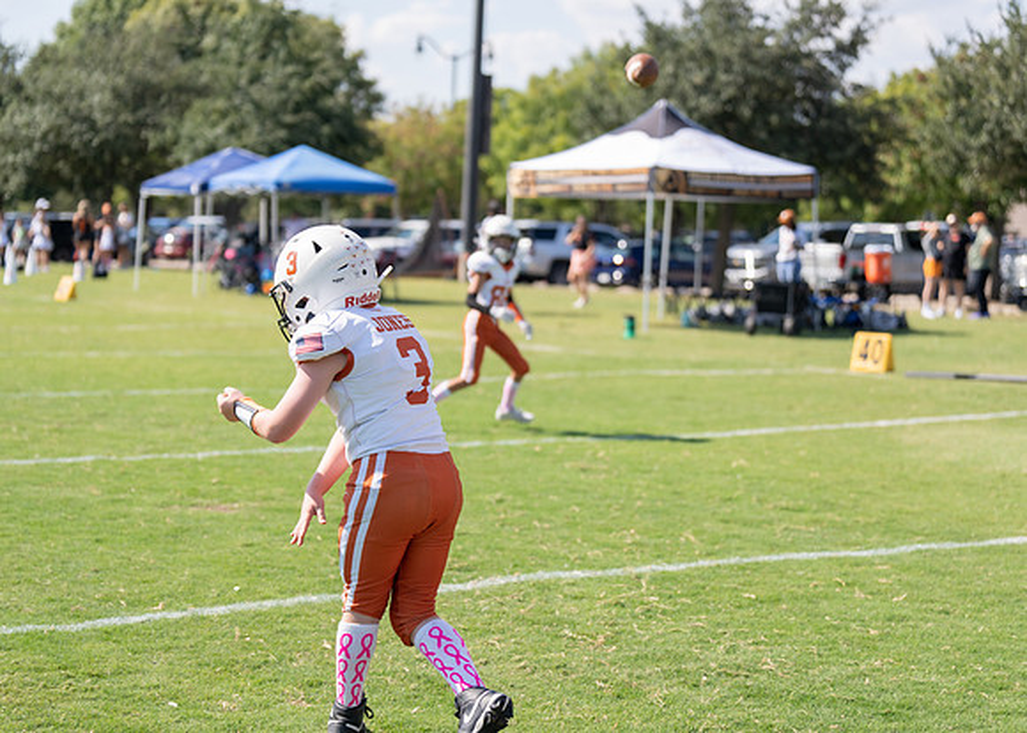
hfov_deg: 26.3
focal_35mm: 75
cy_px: 366
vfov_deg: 19.0
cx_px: 514
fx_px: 2195
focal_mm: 70
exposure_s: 1/1250
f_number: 2.8
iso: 100
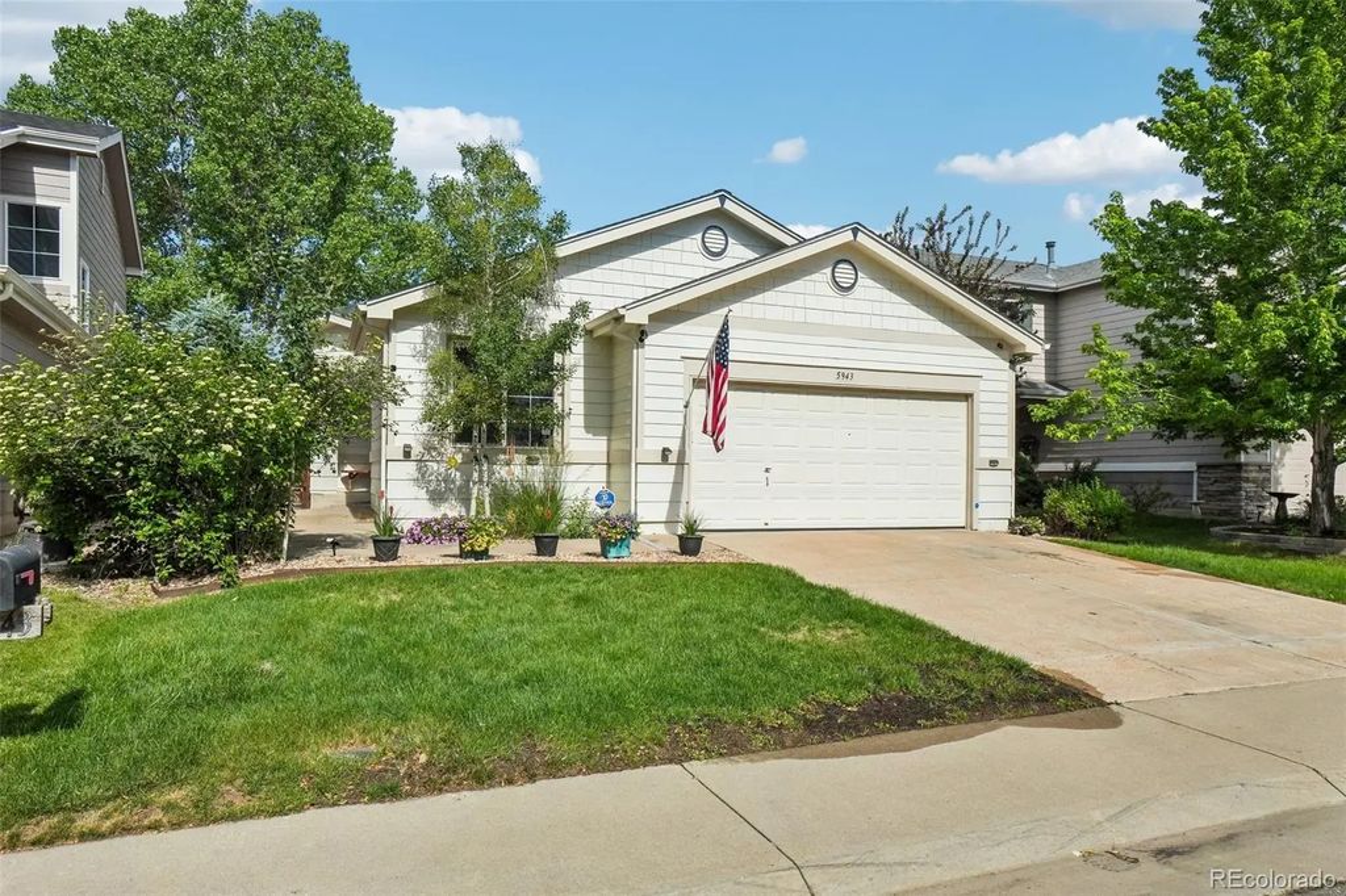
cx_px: 673
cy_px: 448
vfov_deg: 56.1
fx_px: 841
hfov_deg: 77.3
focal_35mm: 22
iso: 400
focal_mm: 15
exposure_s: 1/2500
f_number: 8
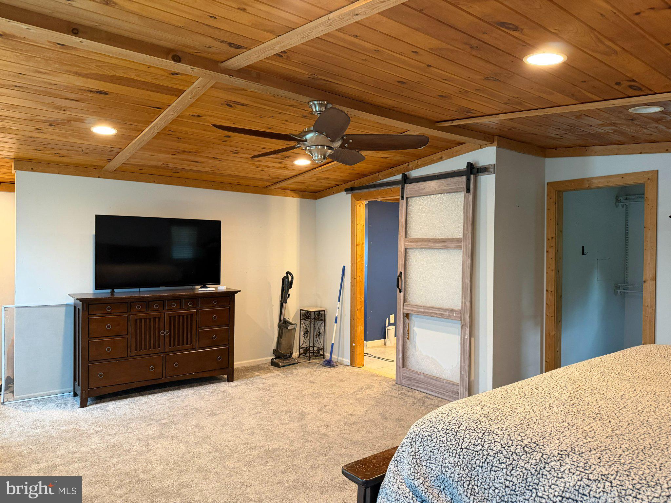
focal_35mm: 24
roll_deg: -1.4
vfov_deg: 56.8
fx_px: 465
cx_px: 336
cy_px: 252
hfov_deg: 71.6
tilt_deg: -0.3
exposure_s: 1/60
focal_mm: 6.76
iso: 400
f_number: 1.78
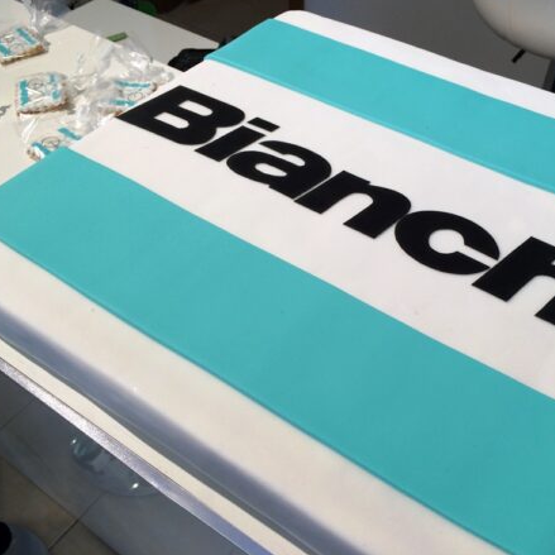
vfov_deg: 47.2
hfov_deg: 47.0
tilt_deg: -47.8
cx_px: 326
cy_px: 274
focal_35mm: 35
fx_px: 635
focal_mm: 4.15
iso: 50
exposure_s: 1/100
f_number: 2.2
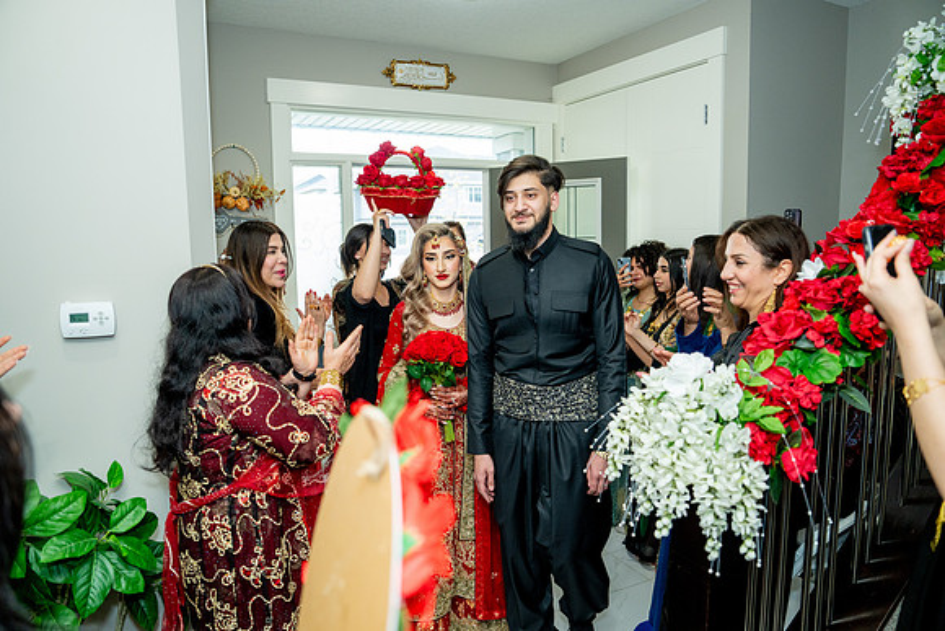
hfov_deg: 73.7
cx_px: 472
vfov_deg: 53.2
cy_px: 316
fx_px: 630
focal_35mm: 24
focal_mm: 24
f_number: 2.8
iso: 1000
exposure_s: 1/200
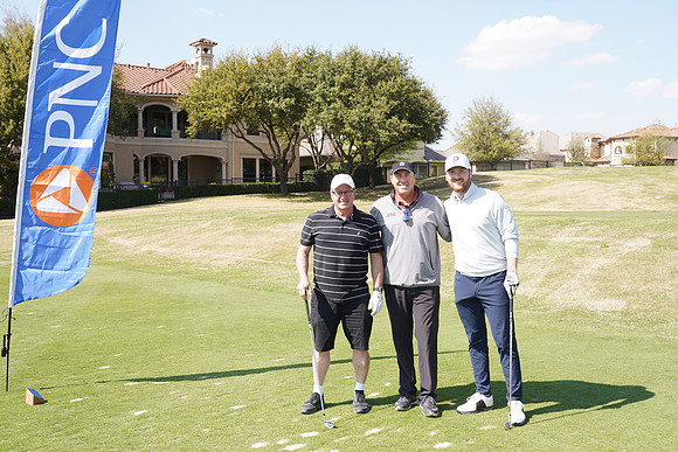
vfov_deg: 36.9
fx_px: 678
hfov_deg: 53.1
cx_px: 339
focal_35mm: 36
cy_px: 226
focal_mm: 36
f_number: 7.1
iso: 160
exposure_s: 1/200
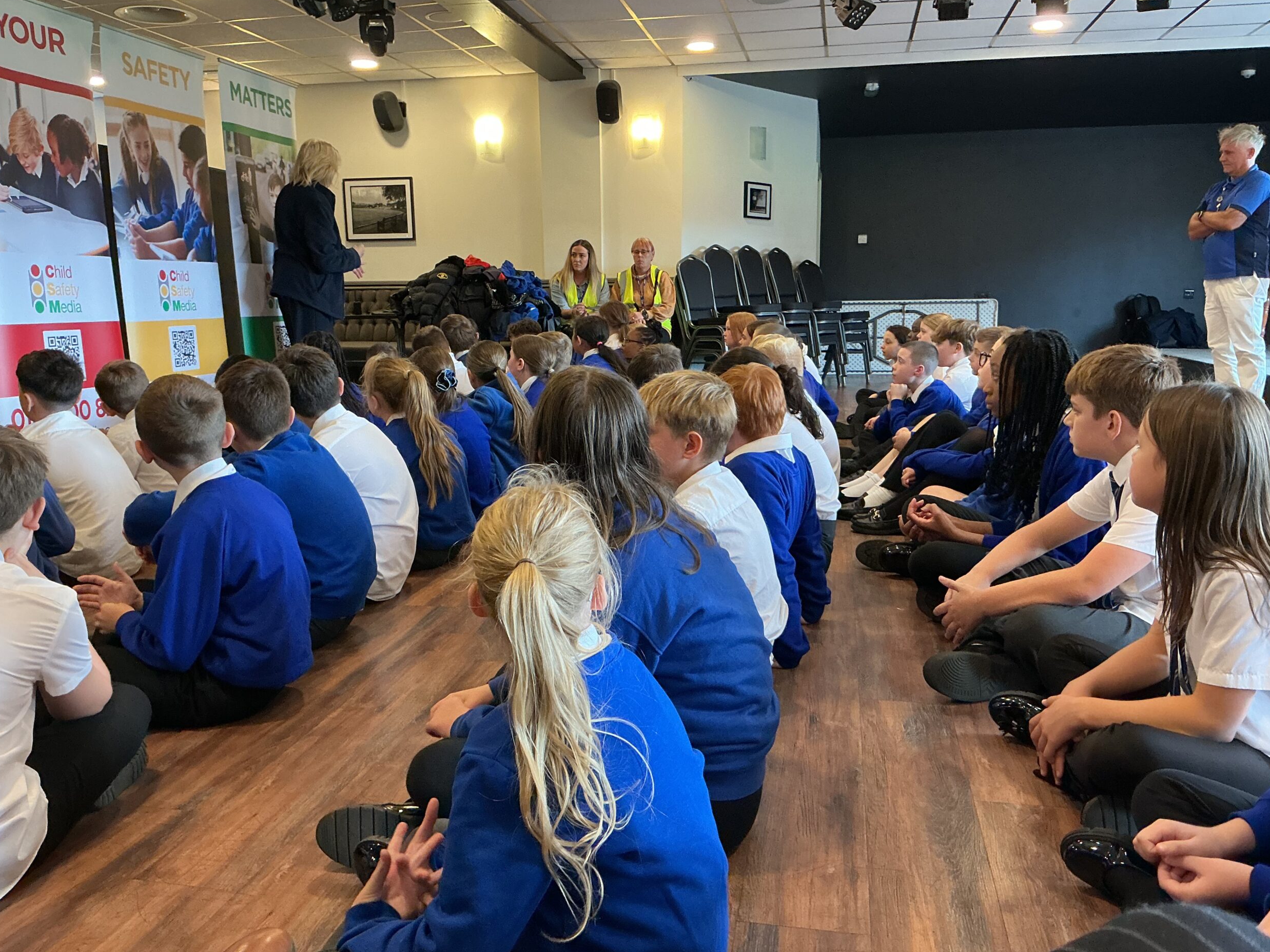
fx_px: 1101
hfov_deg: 60.0
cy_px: 460
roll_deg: +1.0
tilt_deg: -10.2
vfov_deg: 46.8
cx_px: 620
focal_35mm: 30
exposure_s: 1/60
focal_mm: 3
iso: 160
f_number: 1.8
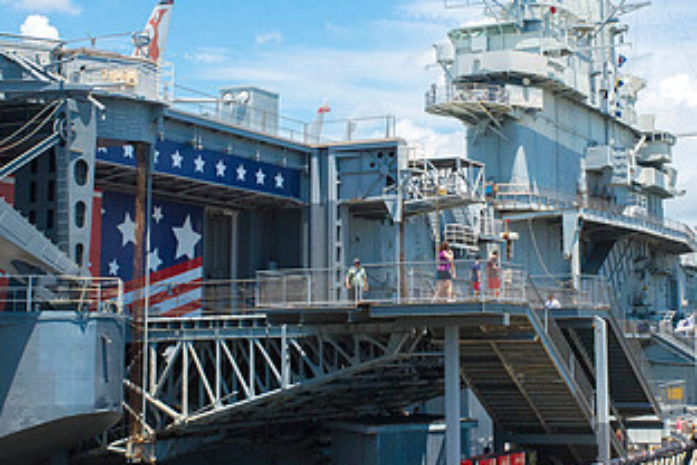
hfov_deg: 29.8
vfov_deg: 20.2
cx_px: 478
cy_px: 158
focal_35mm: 67
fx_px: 1297
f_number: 18
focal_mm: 36
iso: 2500
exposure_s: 1/1250
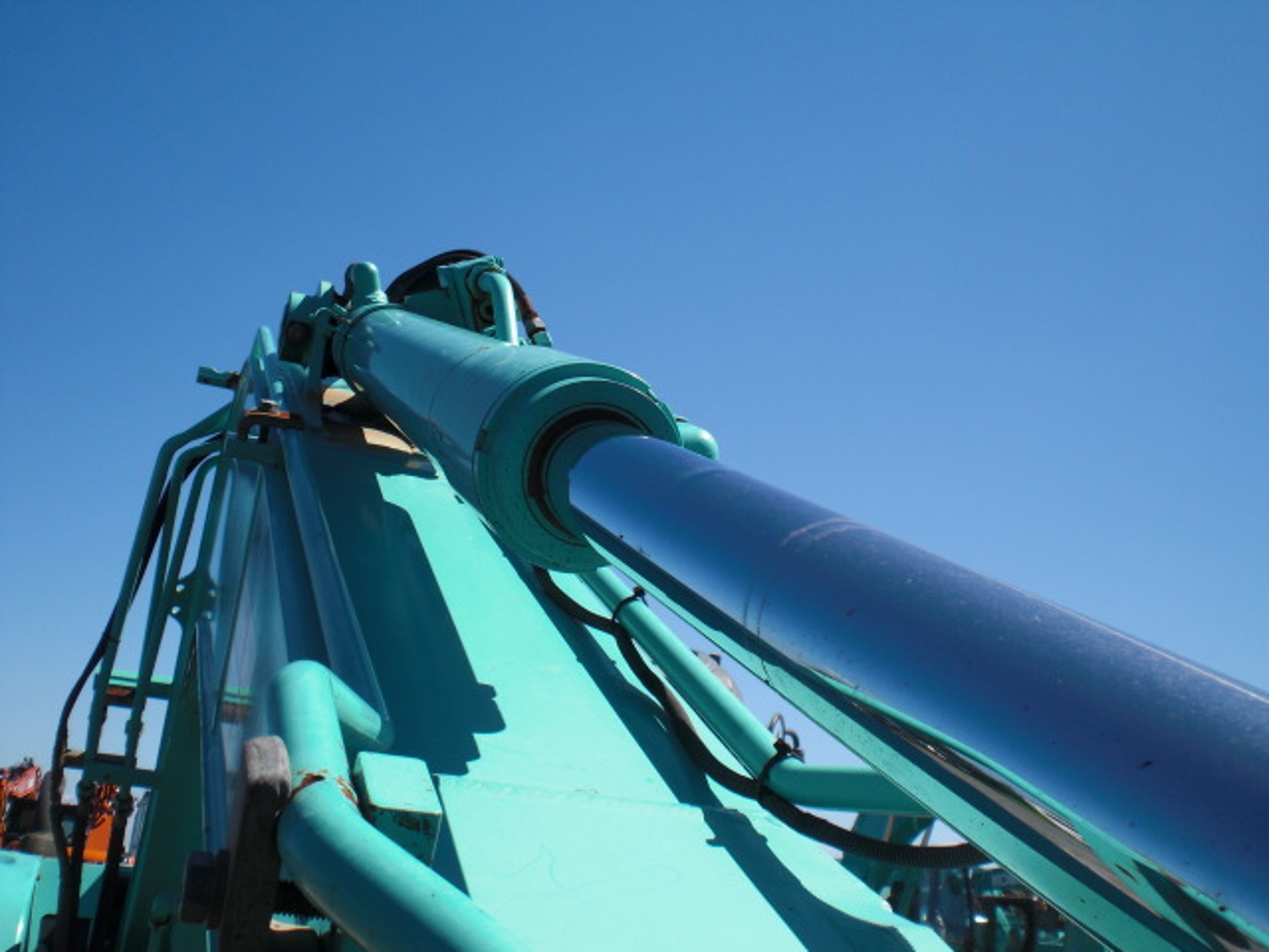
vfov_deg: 37.7
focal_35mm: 38
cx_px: 634
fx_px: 1393
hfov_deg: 49.0
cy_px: 476
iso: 64
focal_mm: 6.3
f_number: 5.6
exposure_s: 1/400
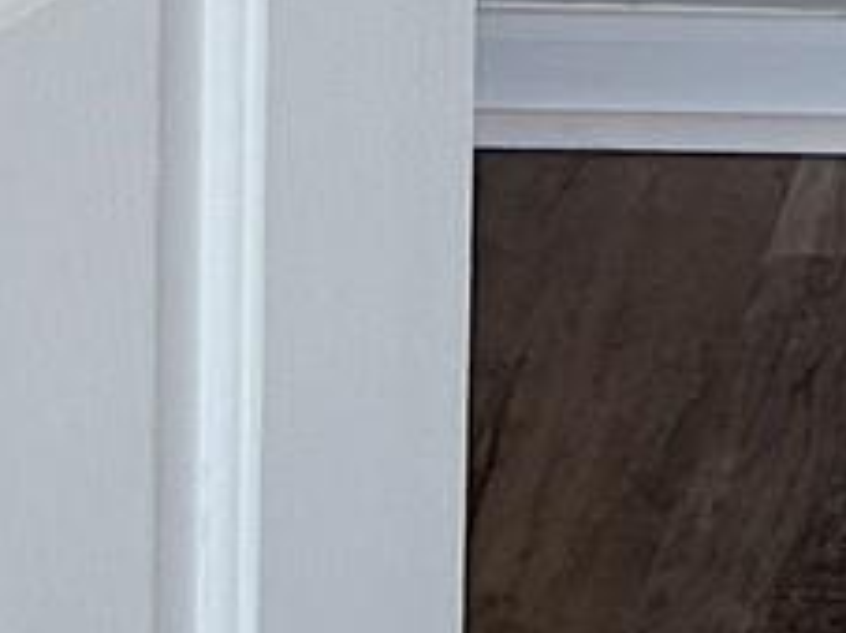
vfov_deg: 7.0
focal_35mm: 183
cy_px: -1478
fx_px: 4470
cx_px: 1934
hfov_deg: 9.7
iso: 125
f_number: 1.5
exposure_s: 1/121
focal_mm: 5.7
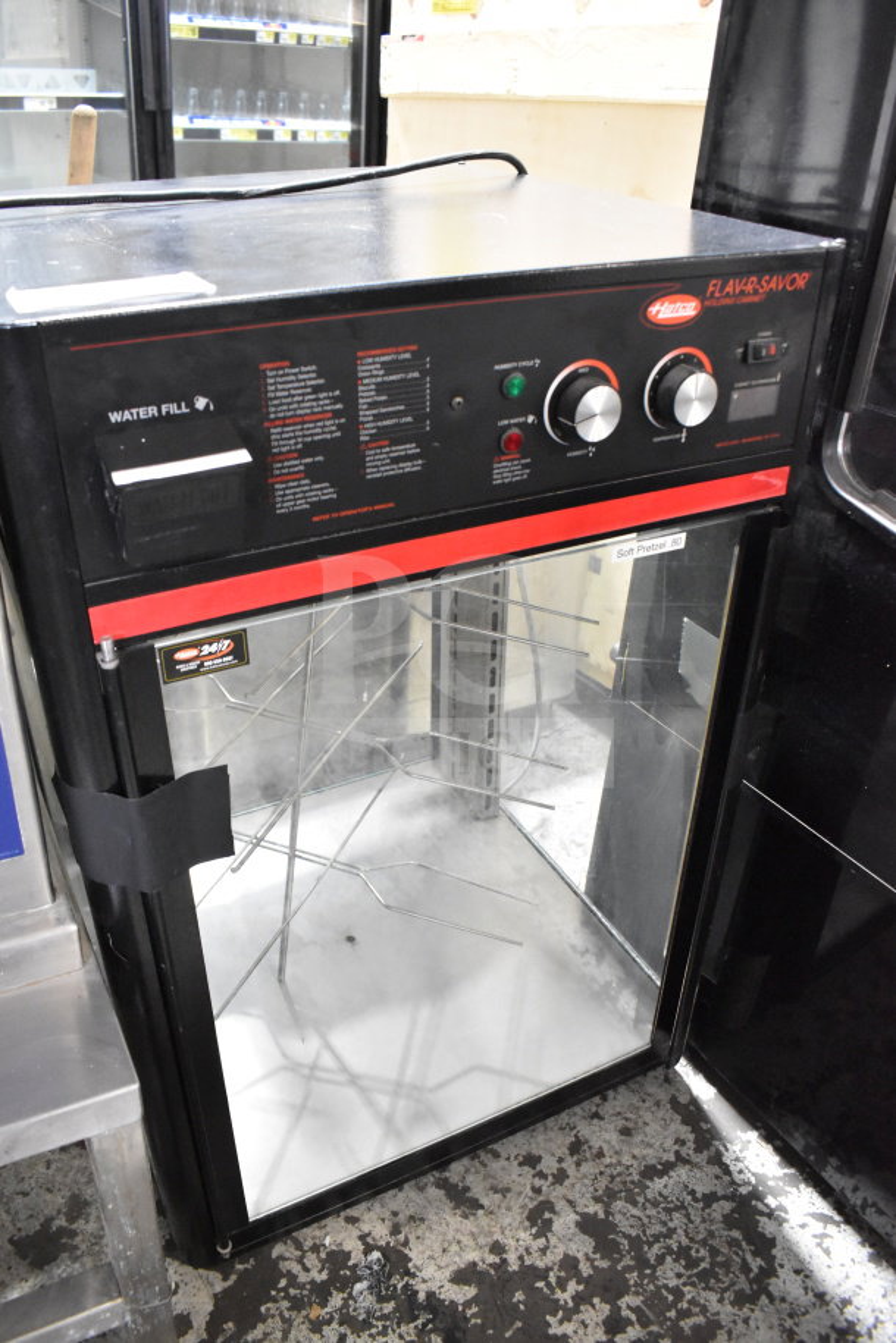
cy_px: 672
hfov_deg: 47.9
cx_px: 448
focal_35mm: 27
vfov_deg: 67.4
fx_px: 1008
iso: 6400
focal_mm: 18
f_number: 5
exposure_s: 1/100
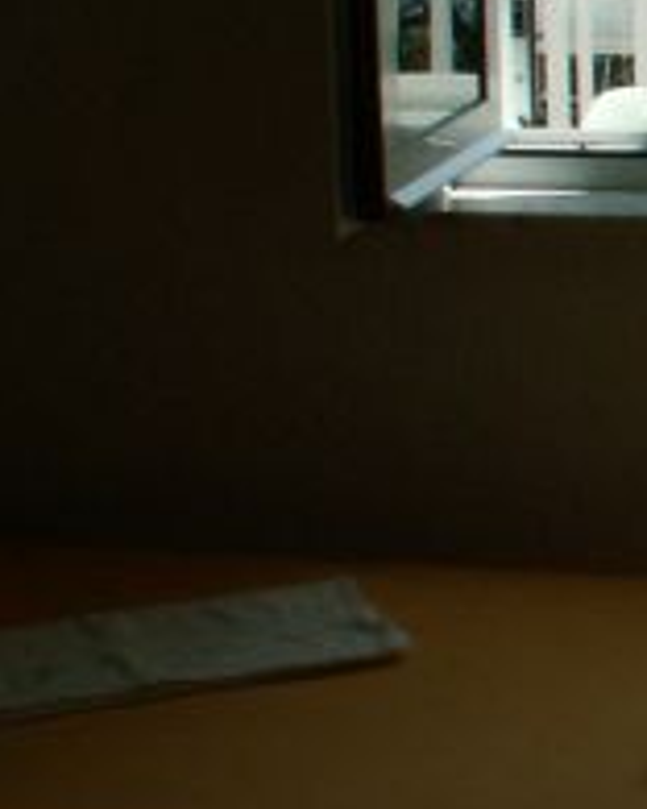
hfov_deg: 9.8
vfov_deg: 13.7
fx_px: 3351
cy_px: 299
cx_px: 1518
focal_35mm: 140
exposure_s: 1/100
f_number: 8
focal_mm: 5.86
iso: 50
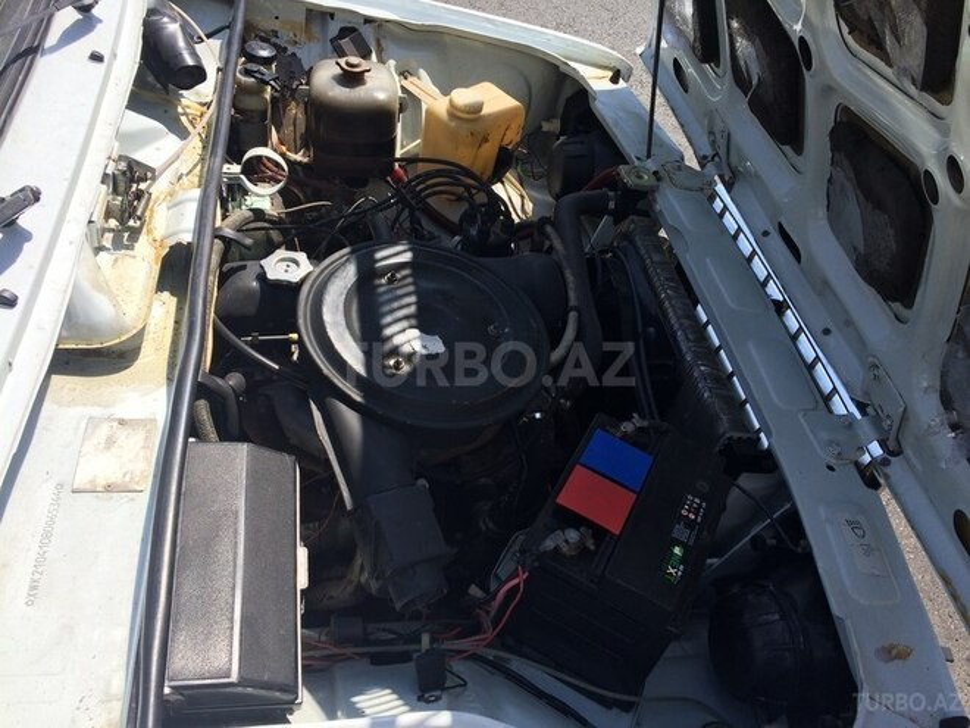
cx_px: 485
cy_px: 364
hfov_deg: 61.7
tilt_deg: -45.0
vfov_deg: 48.2
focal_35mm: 29
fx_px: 813
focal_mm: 4.15
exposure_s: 1/1953
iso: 32
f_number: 2.2
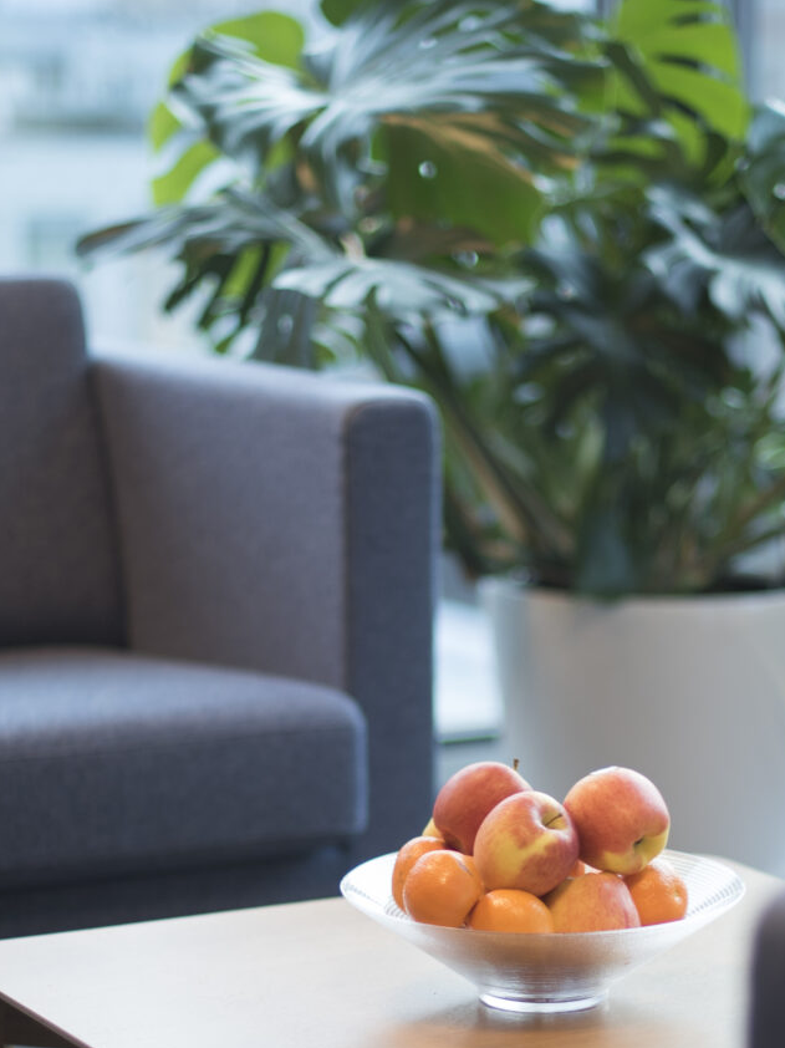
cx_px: 499
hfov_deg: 12.6
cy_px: 835
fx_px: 3539
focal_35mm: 117
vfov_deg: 16.7
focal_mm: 50
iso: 320
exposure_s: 1/320
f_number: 1.4
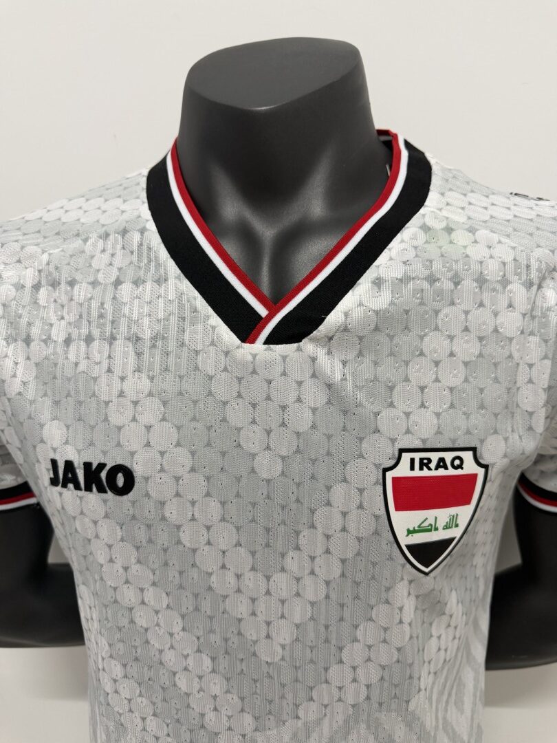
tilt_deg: -14.8
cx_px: 278
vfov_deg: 71.6
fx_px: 515
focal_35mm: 24
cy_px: 372
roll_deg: +1.7
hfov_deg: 56.8
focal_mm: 6.76
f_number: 1.78
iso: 200
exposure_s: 1/90
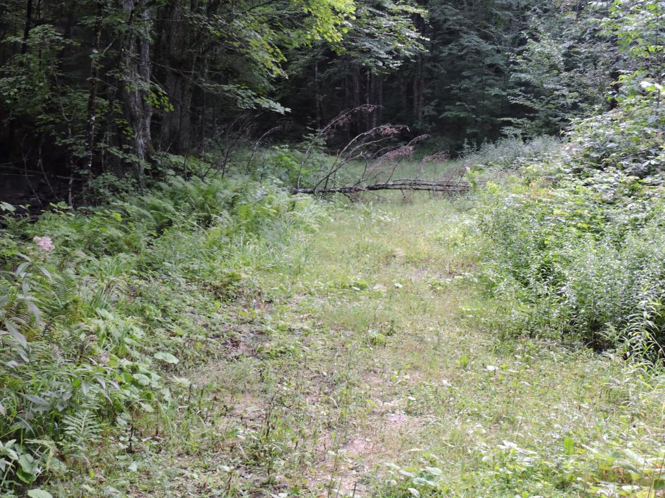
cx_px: 332
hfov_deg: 40.4
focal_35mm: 47
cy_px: 249
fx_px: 903
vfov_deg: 30.9
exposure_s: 1/50
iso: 220
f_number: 3.5
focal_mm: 8.4
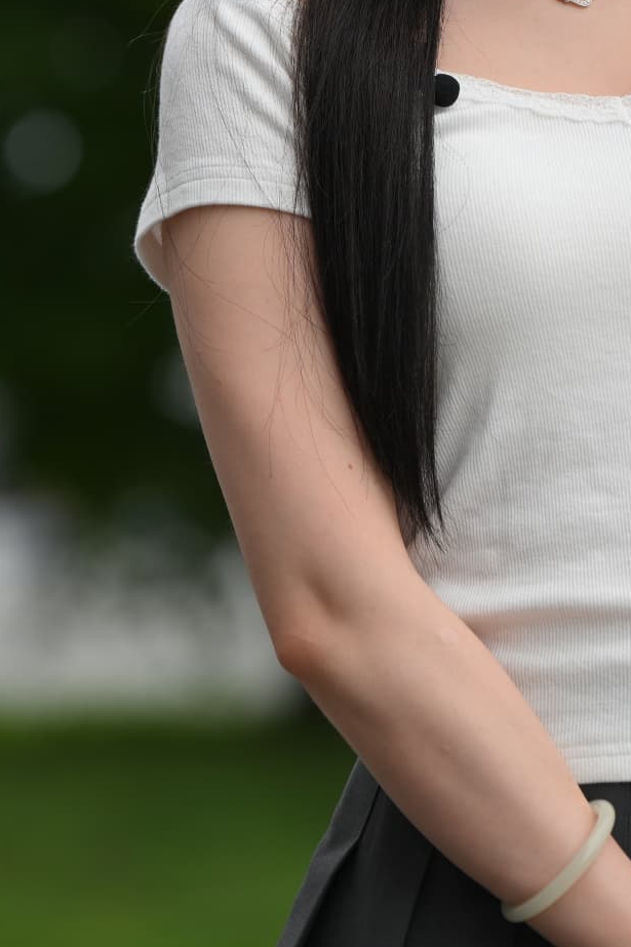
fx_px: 10257
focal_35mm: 390
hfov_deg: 3.5
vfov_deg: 5.3
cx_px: 482
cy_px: 47
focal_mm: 200
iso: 180
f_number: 4.5
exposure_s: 1/640
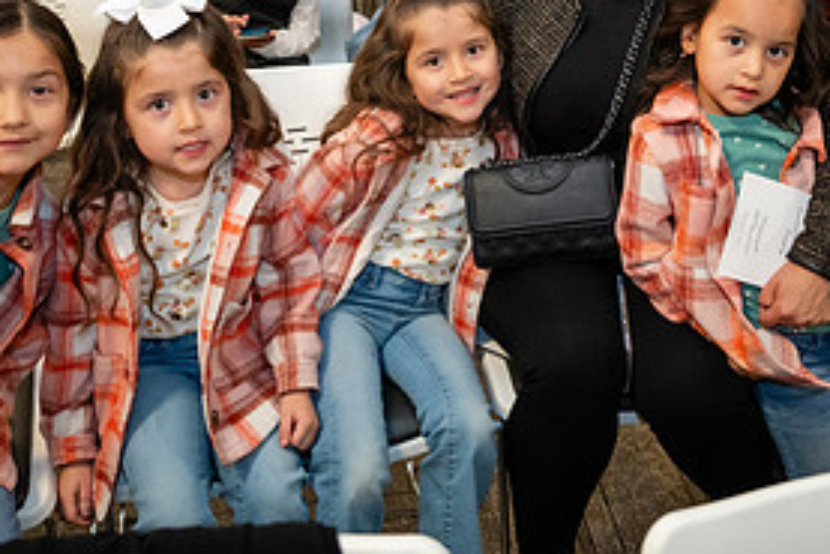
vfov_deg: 24.7
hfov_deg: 37.9
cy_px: -15
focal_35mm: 52
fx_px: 1199
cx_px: 521
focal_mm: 24
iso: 2500
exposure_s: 1/160
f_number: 2.8
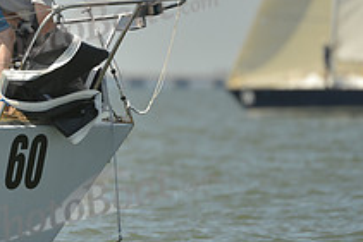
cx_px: -112
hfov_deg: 1.9
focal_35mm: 1099
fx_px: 11089
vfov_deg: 1.3
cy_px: 138
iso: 200
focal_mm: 400
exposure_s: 1/1600
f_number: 4.5
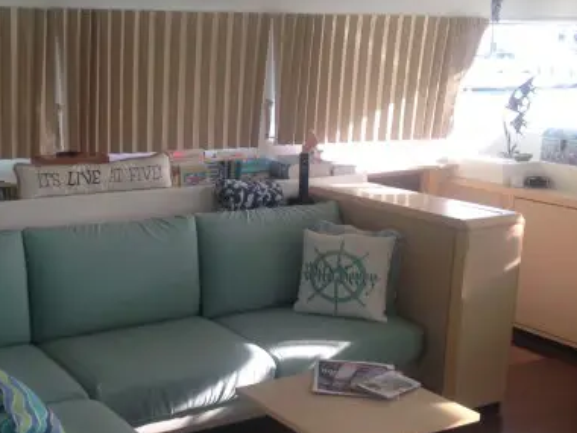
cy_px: 298
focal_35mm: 59
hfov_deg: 32.4
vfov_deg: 24.7
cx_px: 187
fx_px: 983
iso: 80
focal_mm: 4.28
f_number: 2.4
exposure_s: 1/120
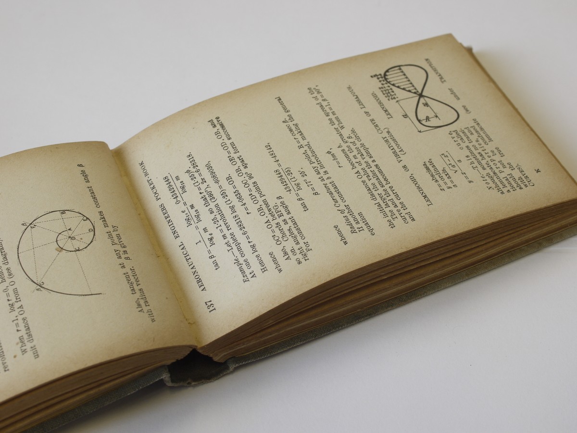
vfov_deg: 24.4
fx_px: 1000
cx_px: 288
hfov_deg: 32.2
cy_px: 216
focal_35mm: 60
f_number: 7.1
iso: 200
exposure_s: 1/40
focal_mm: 30
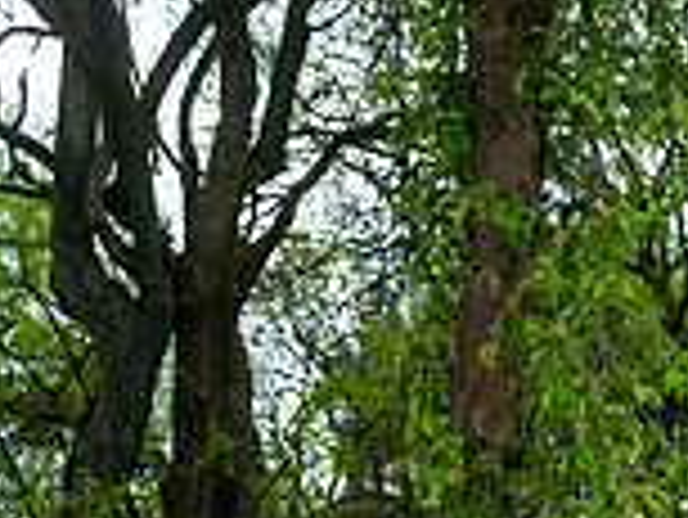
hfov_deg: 19.5
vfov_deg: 13.6
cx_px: 621
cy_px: 901
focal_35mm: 99
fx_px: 1969
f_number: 3.2
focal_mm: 35
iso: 160
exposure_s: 1/200
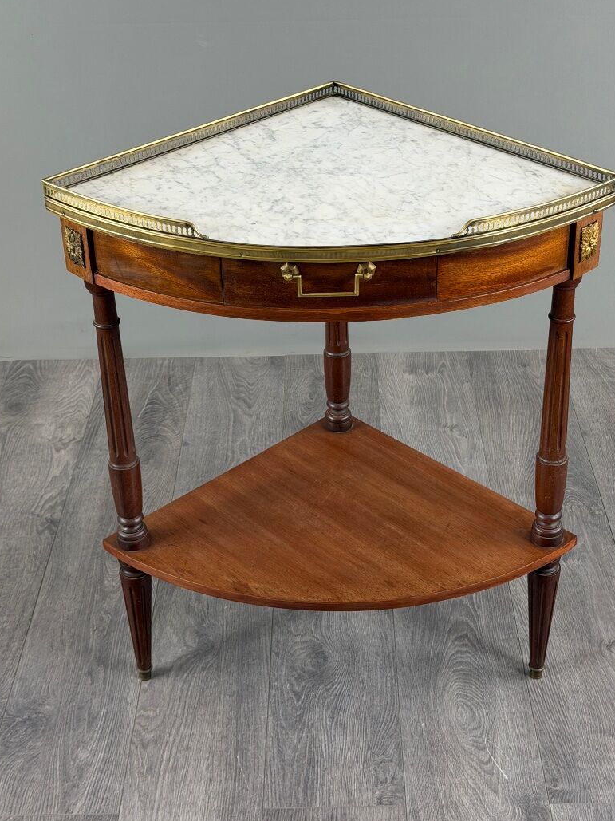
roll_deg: +0.3
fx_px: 1327
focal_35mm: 56
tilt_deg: -30.8
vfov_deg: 34.3
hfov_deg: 26.1
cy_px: 365
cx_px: 335
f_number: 1.78
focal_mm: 6.76
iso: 64
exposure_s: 1/50
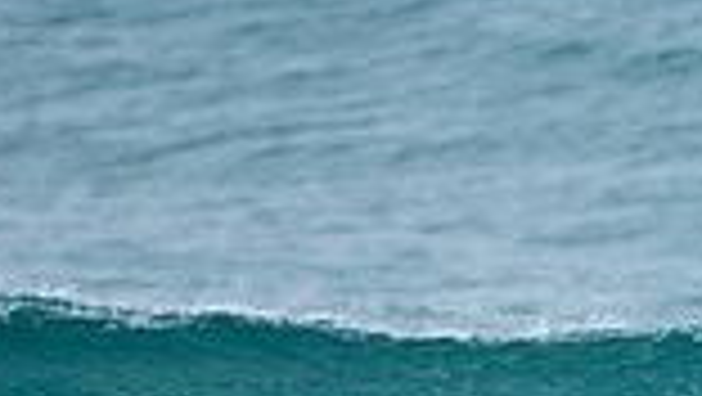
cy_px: 529
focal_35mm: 2925
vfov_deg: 0.4
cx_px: 1026
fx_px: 54484
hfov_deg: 0.7
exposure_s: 1/1250
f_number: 5.6
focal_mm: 500
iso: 400
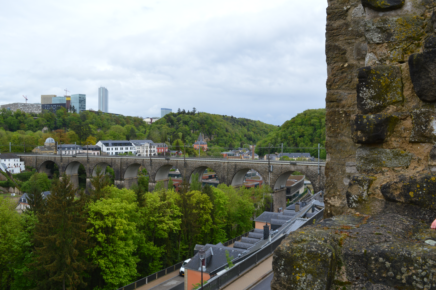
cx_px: 218
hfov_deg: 67.4
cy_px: 145
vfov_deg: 47.8
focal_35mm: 27
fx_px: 327
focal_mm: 18
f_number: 8
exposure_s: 1/250
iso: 100
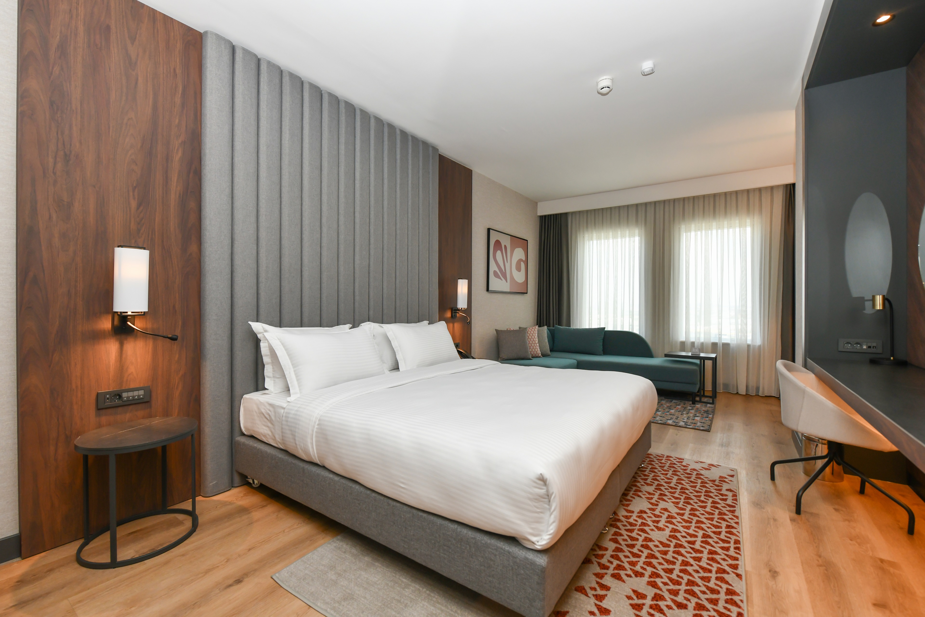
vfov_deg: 77.3
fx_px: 385
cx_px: 462
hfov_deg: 100.4
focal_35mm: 15
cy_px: 308
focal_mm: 15
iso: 640
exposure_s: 1/250
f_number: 5
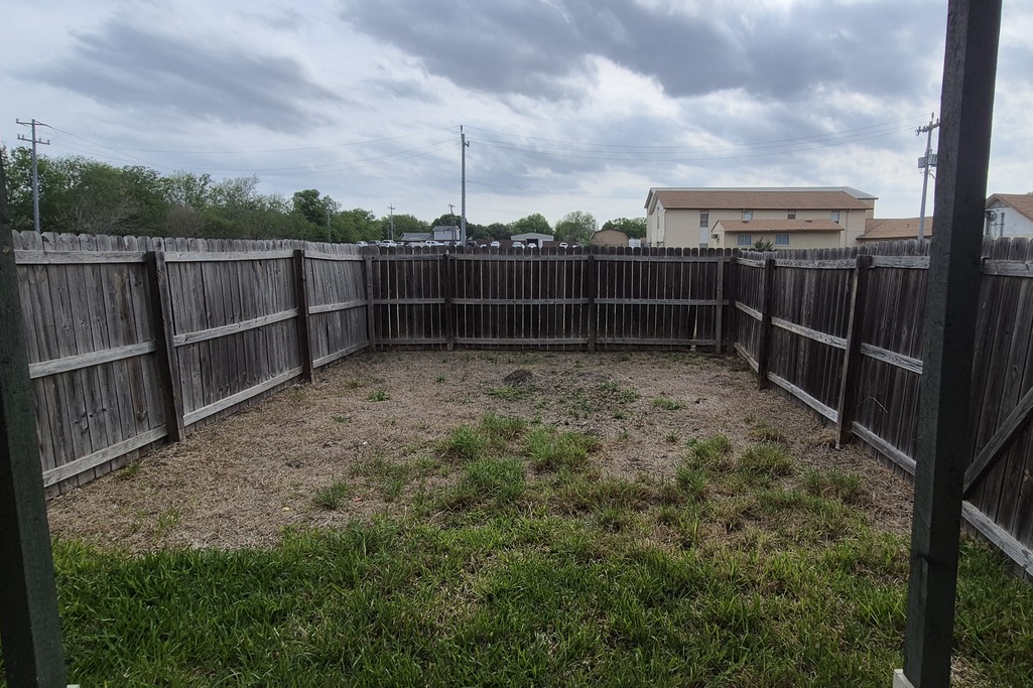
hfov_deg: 86.3
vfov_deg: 64.4
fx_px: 545
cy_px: 308
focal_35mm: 19
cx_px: 595
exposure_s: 1/2160
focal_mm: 1.74
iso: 50
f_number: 2.2
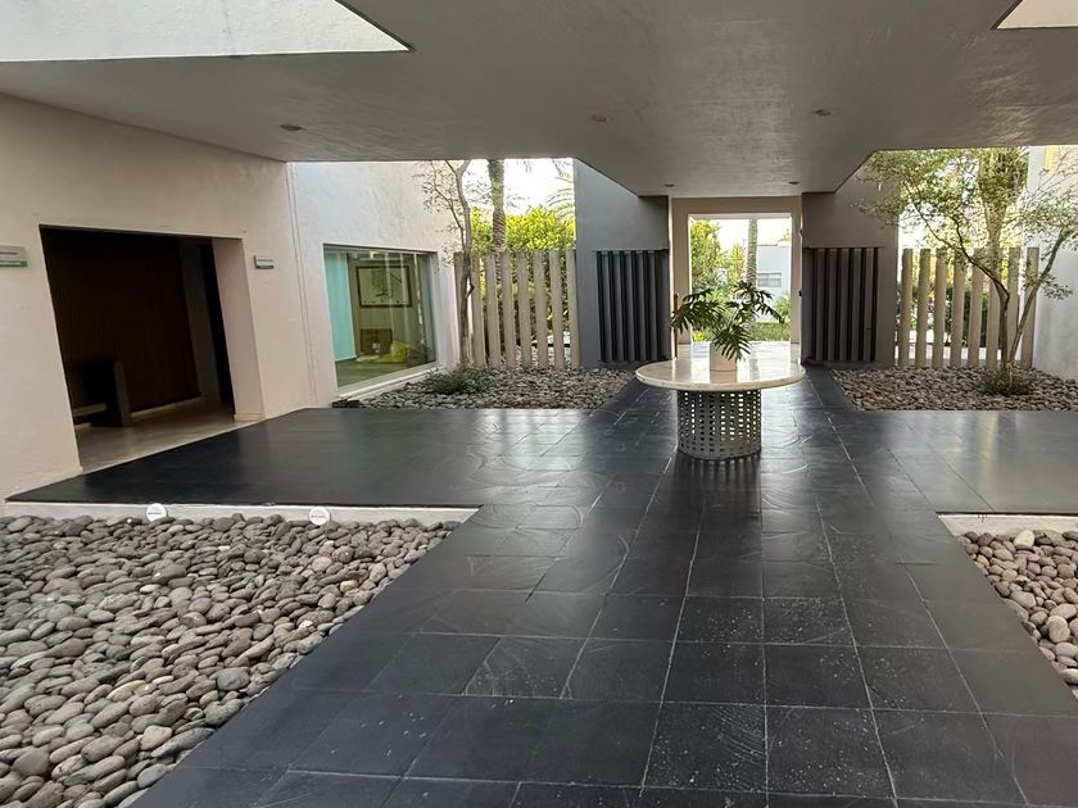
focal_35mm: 20
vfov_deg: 65.9
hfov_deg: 79.0
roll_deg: +0.1
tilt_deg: -8.2
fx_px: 623
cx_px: 720
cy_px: 373
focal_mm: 2.22
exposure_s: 1/99
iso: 200
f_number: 2.2
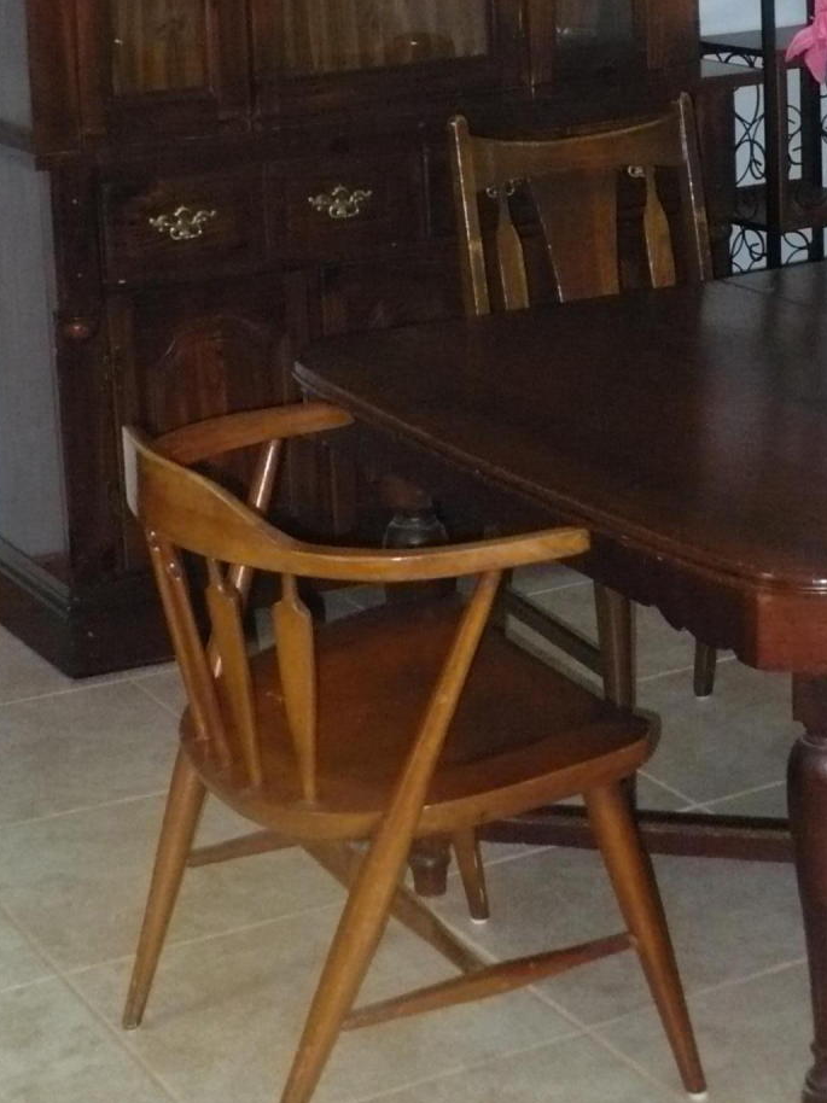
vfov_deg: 23.0
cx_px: 511
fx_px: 2581
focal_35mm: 81
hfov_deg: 18.2
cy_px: -40
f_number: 2.8
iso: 320
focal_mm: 6.1
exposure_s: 1/30
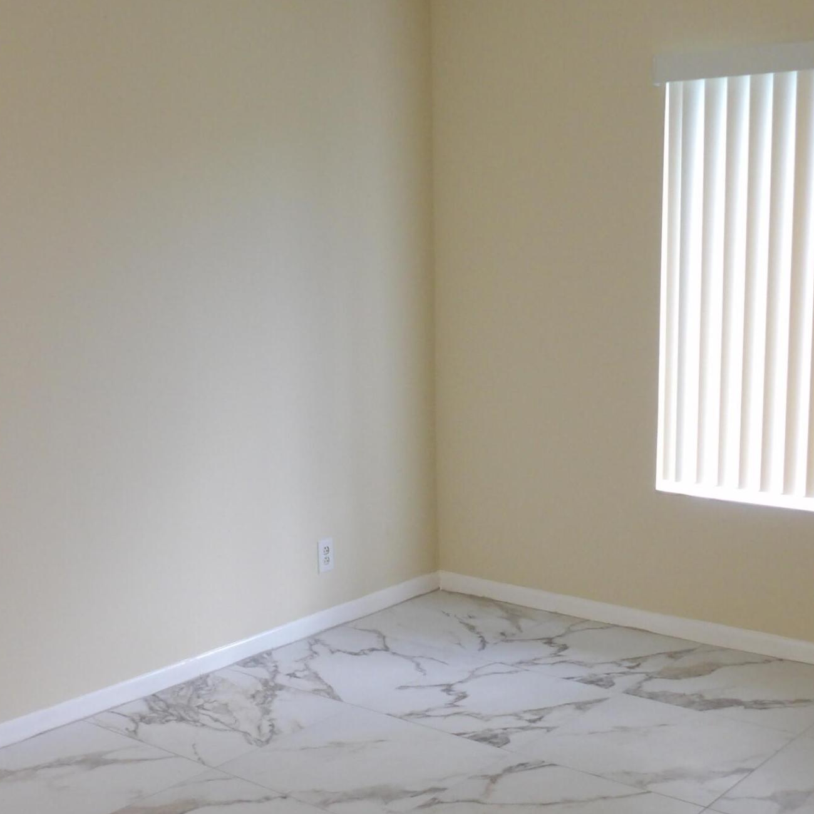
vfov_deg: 35.8
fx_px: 1250
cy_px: 523
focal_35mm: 47
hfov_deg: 36.1
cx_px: 412
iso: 200
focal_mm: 4.3
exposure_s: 1/29
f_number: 3.2
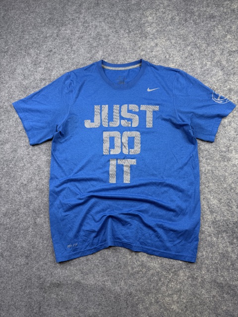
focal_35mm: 24
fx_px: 220
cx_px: 119
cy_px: 158
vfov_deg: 71.6
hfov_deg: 56.8
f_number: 1.78
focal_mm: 6.76
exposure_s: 1/121
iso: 64
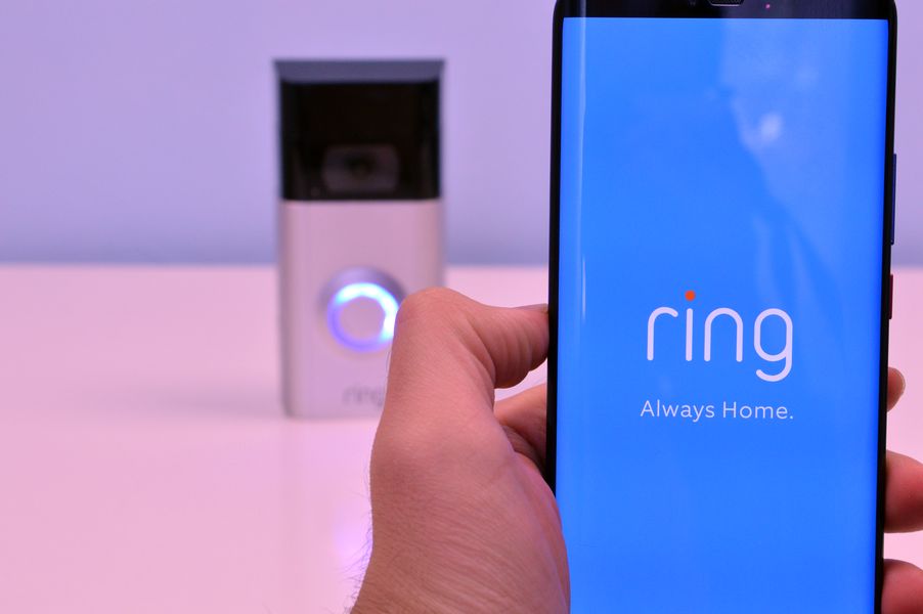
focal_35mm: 78
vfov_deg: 17.5
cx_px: 462
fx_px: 1998
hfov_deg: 26.0
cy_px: 307
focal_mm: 52
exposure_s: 1/25
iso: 800
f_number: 10
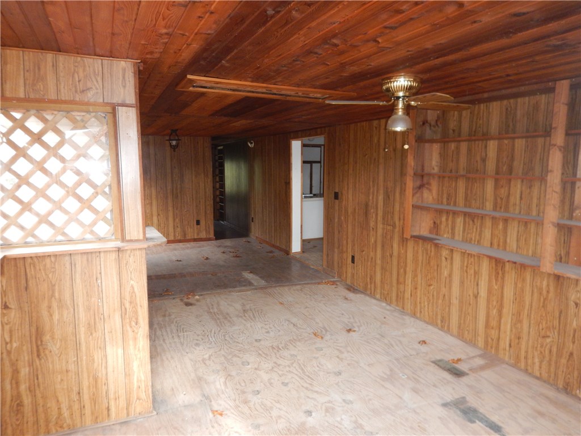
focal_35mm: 24
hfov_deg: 71.6
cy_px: 218
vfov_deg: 56.8
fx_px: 403
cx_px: 290
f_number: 2.8
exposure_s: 1/30
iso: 250
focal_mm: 4.3
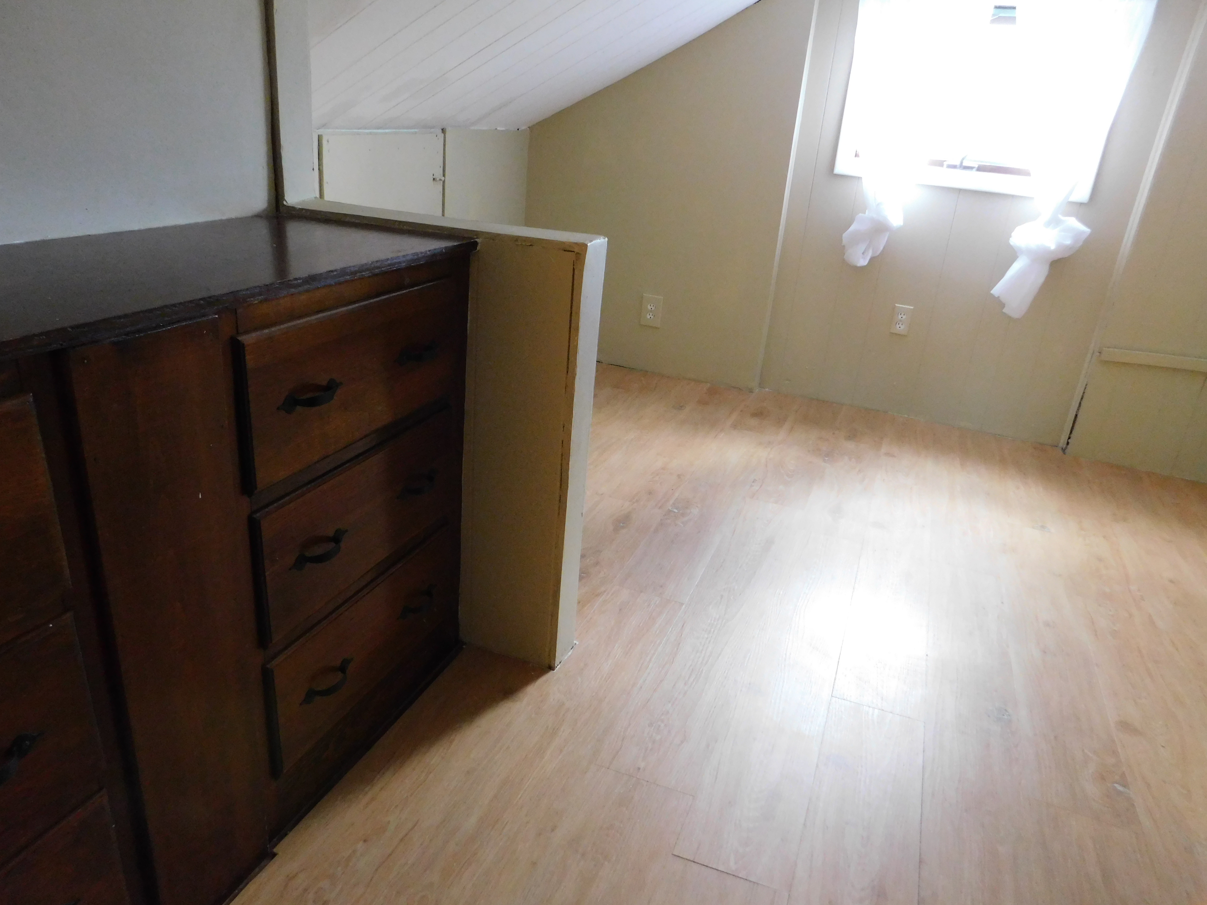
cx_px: 604
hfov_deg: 71.6
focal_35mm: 24
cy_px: 452
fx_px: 837
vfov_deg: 56.8
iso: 720
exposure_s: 1/30
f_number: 3
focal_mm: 4.1
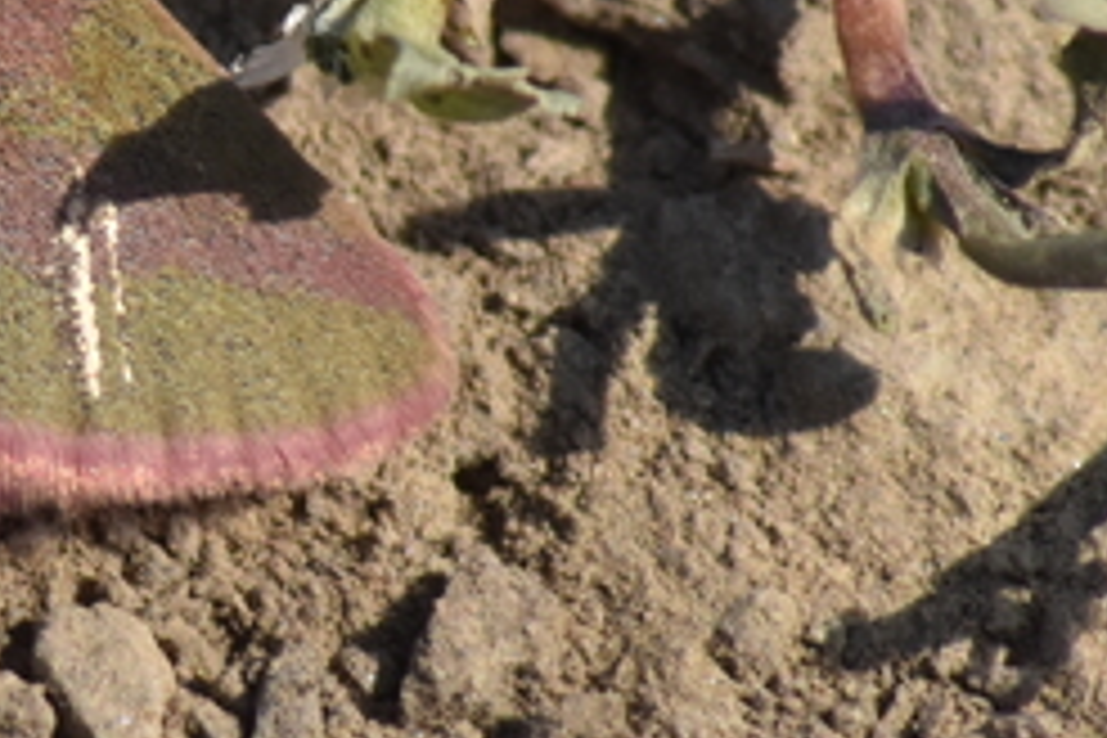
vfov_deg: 0.8
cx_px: -198
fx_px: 54024
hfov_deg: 1.2
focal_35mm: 1757
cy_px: 230
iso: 500
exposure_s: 1/500
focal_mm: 300
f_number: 20
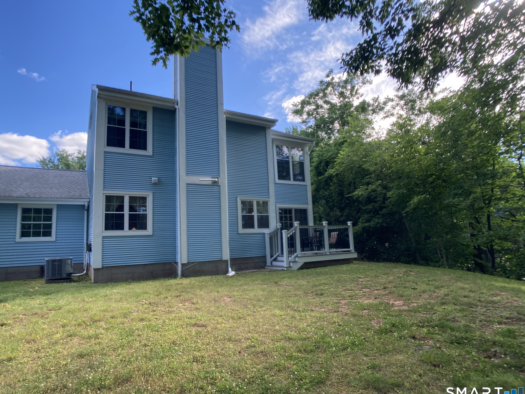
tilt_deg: +7.5
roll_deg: +1.2
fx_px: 440
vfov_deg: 48.2
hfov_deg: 61.6
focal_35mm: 29
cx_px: 255
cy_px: 198
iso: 20
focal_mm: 3.99
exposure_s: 1/454
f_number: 1.8
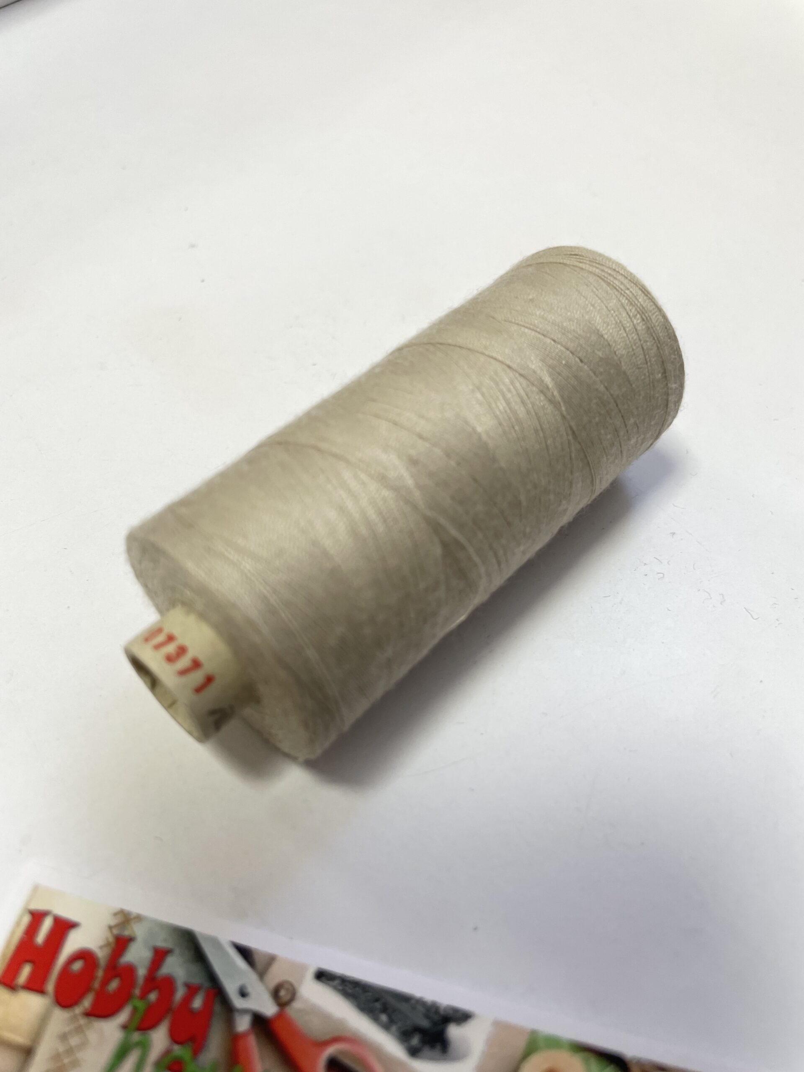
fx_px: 805
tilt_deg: -52.7
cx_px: 402
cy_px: 536
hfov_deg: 53.1
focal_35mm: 26
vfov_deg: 67.3
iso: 100
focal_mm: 4.2
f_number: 1.6
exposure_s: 1/121
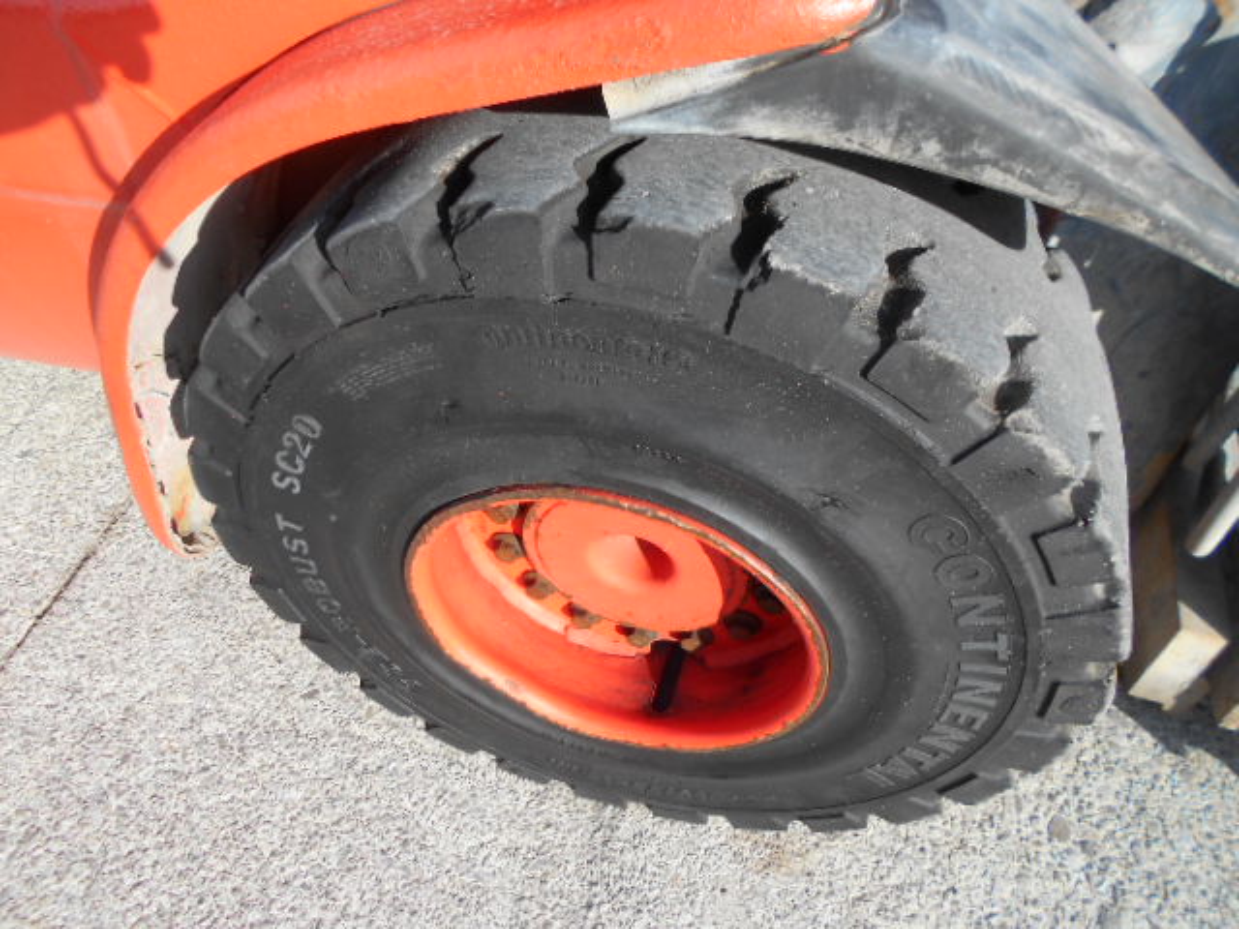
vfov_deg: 53.1
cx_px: 620
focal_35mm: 26
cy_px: 464
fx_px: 931
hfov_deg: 67.3
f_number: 3.2
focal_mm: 4.6
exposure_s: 1/320
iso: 80
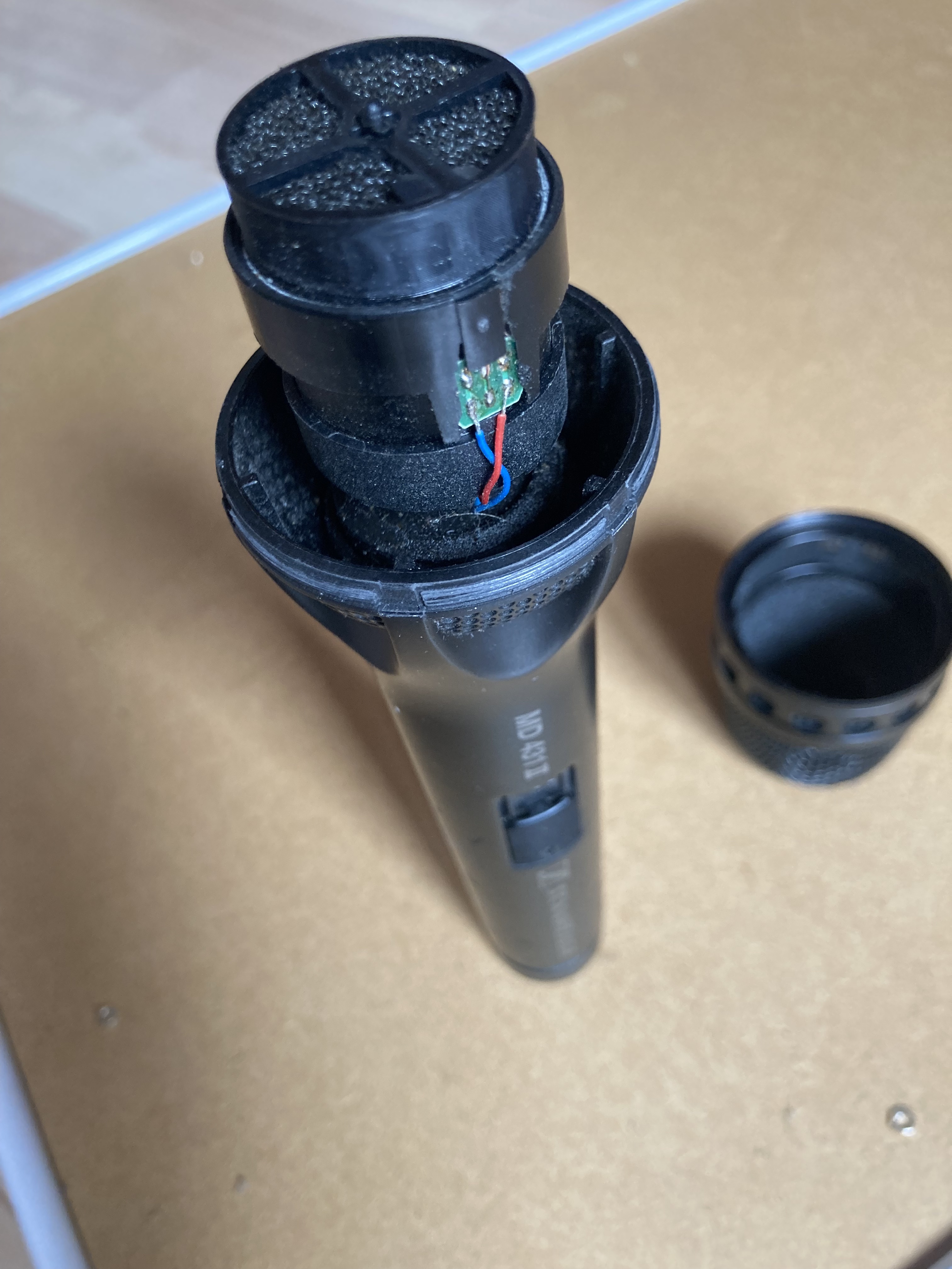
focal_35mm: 28
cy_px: 634
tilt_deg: -54.2
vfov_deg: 63.4
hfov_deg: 49.7
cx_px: 476
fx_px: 1027
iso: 160
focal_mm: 3.99
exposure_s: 1/60
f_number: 1.8
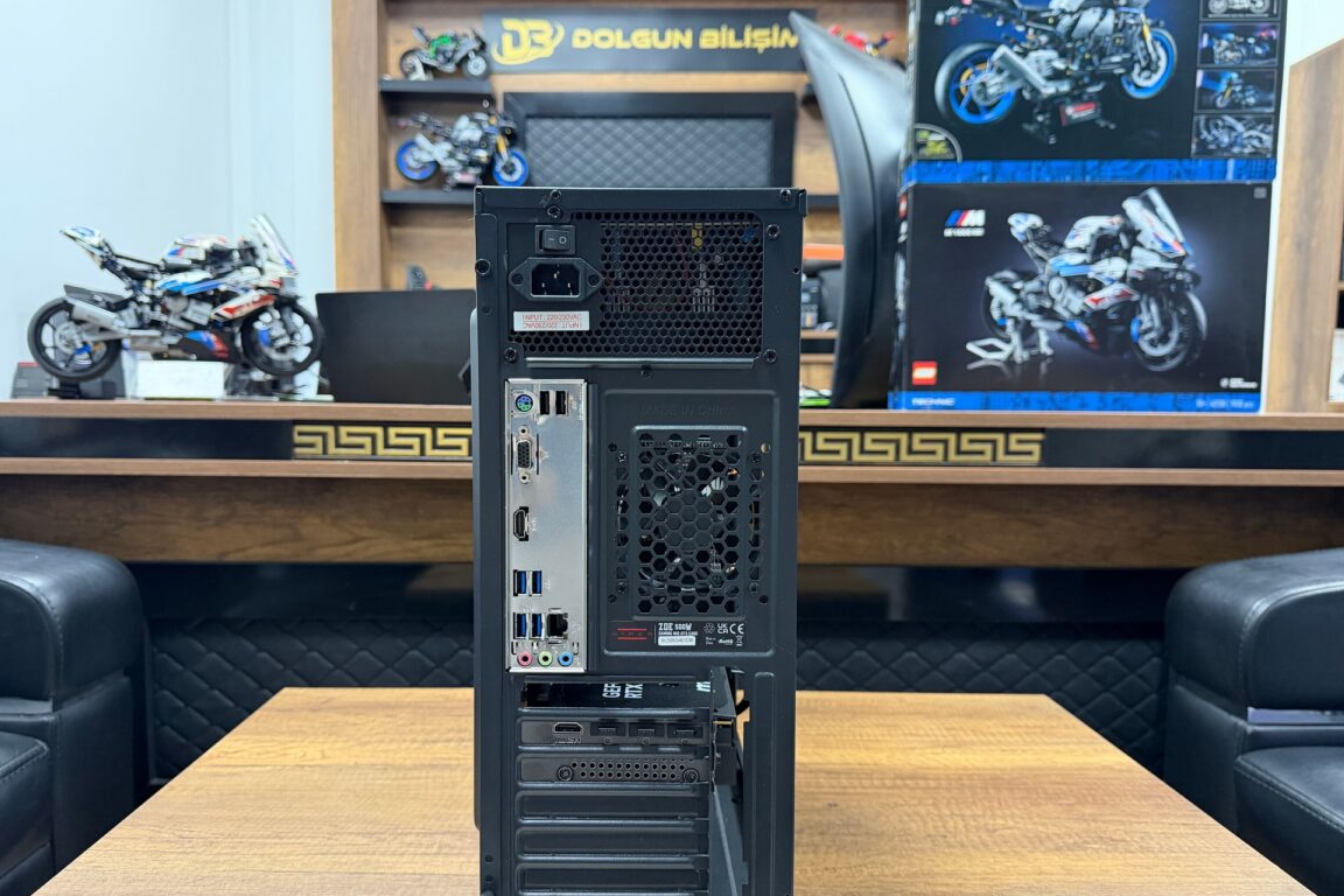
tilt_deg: -4.4
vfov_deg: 49.5
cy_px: 468
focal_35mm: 26
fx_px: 971
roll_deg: -0.3
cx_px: 645
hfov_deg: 69.4
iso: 400
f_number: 1.78
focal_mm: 6.76
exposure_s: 1/50
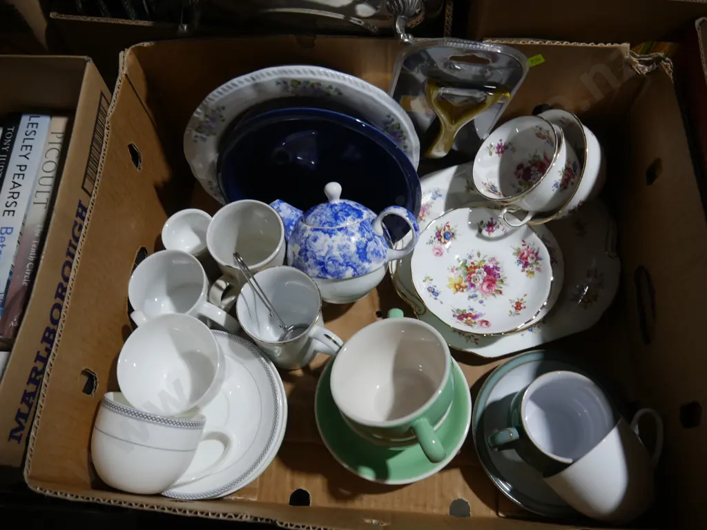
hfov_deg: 63.4
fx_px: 572
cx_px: 354
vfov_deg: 49.7
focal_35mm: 28
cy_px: 265
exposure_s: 1/100
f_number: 3.5
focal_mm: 14
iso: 200
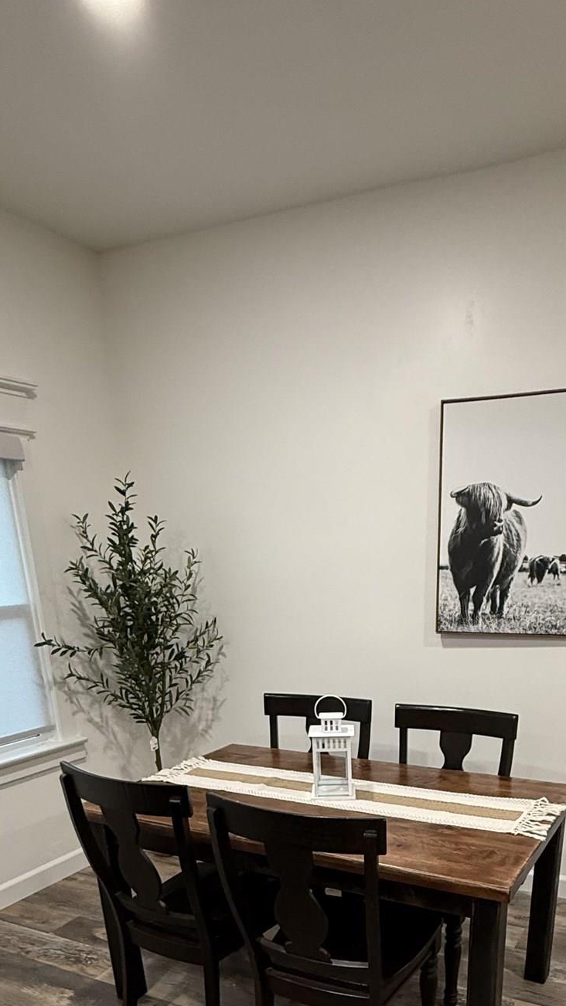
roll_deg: +0.4
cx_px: 367
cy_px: 838
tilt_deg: -21.5
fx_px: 721
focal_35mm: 27
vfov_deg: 62.4
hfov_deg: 42.4
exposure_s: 1/60
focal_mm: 2.22
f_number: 2.2
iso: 320
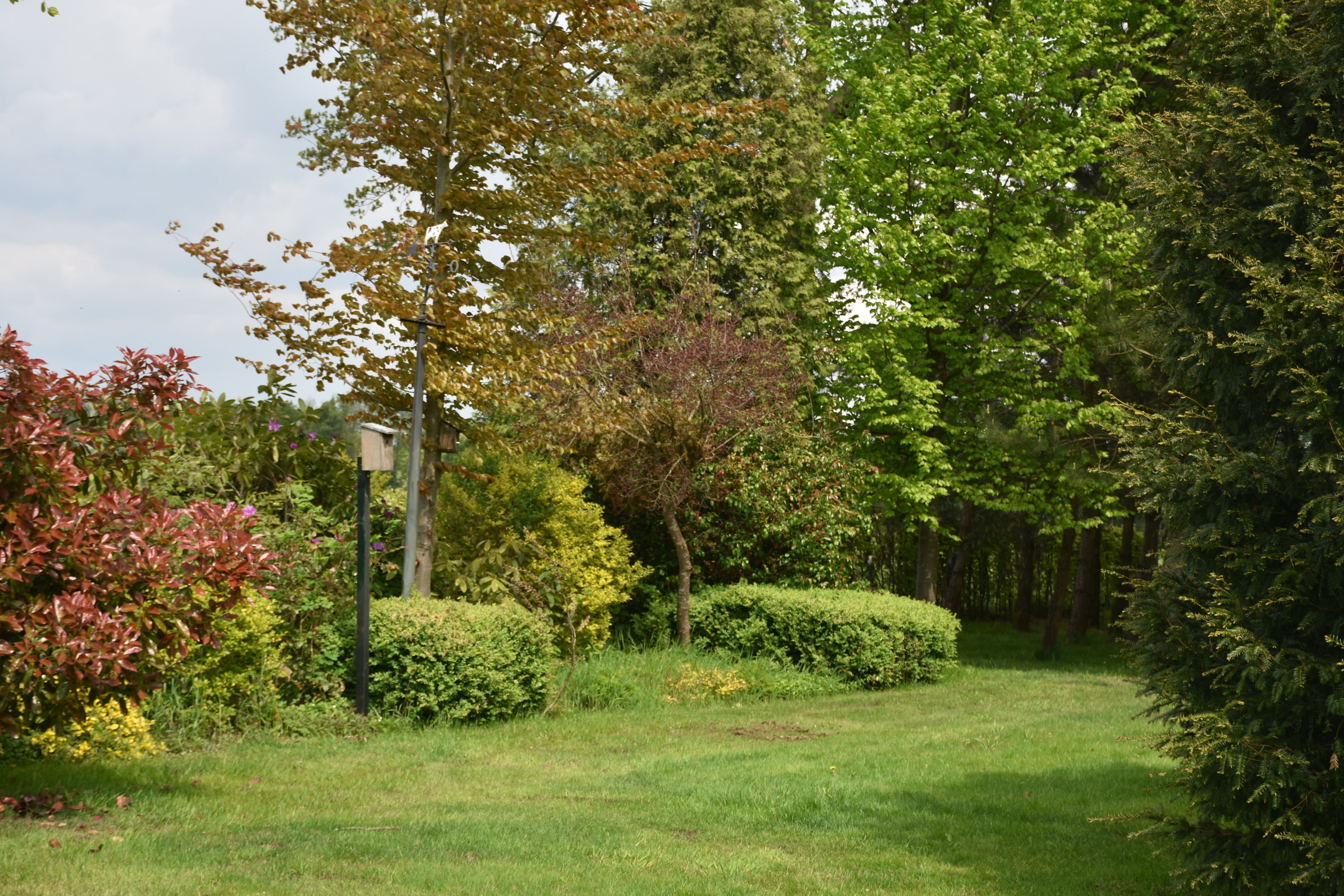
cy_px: 448
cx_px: 672
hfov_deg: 33.4
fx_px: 2240
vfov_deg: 22.6
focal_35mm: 60
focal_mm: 40
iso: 100
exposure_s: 1/250
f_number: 6.3
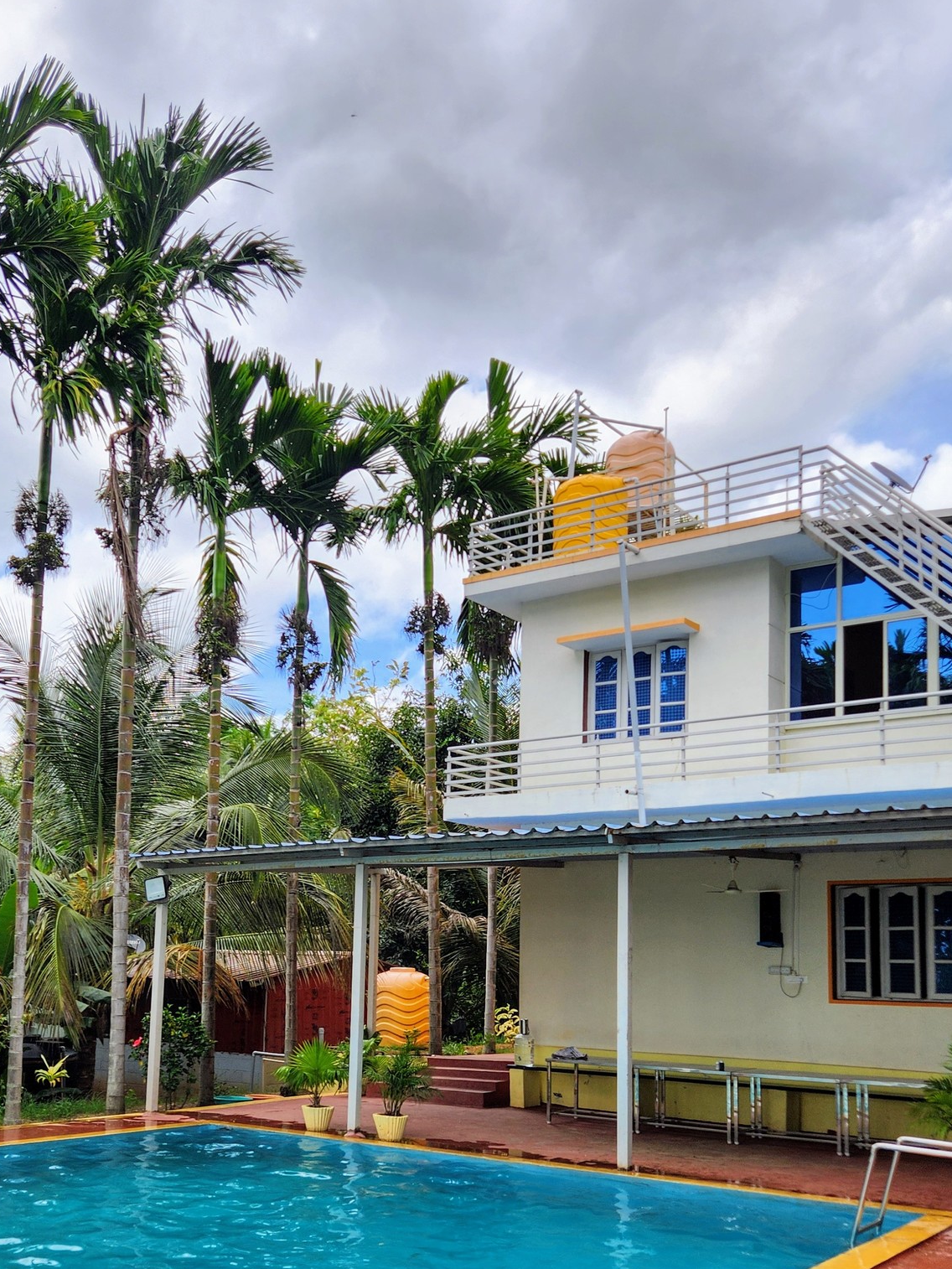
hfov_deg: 40.5
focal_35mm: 35
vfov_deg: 51.3
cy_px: 877
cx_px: 364
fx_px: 1283
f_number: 1.8
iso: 20
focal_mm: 5.4
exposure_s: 1/1225
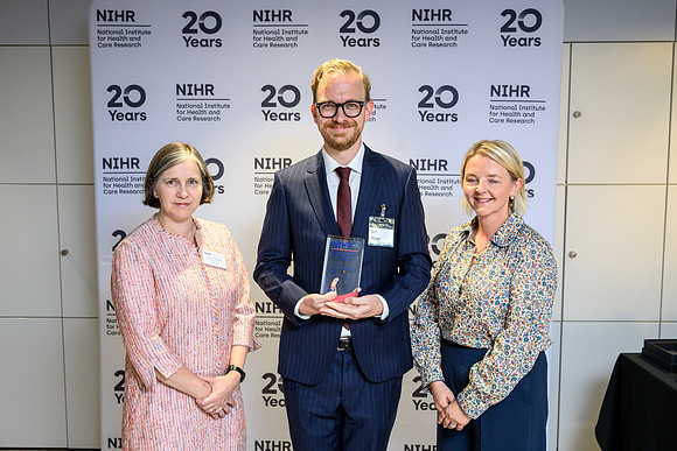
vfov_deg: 34.2
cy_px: 225
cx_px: 339
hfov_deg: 49.5
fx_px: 734
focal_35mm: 39
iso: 2500
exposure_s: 1/200
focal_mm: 39
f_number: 4.5
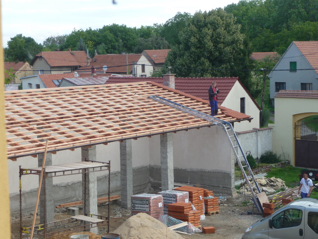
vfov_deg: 20.4
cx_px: 159
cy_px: 120
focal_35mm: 72
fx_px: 661
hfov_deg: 27.0
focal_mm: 12.2
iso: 100
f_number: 4.6
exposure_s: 1/125
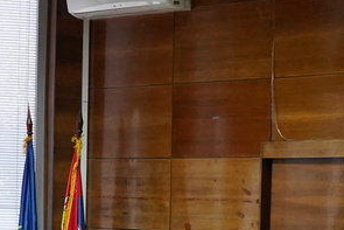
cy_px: 315
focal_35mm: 173
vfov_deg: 7.8
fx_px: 1654
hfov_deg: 11.9
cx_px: 236
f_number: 6.3
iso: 4000
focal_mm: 34
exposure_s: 1/60
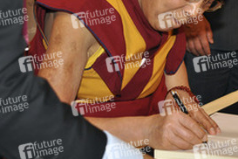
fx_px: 621
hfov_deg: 21.4
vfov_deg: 14.5
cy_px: 40
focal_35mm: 94
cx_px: 192
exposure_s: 1/60
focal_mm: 38
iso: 800
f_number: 4.5
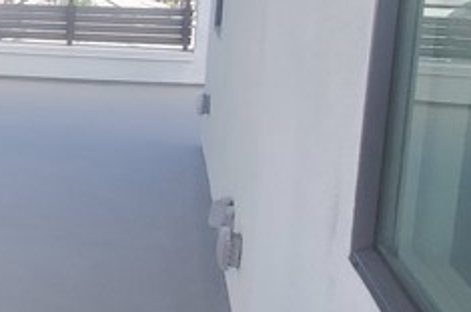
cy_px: 56
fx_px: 771
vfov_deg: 22.6
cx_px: -158
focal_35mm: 59
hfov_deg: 27.6
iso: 50
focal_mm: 1.8
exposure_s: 1/177
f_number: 2.2
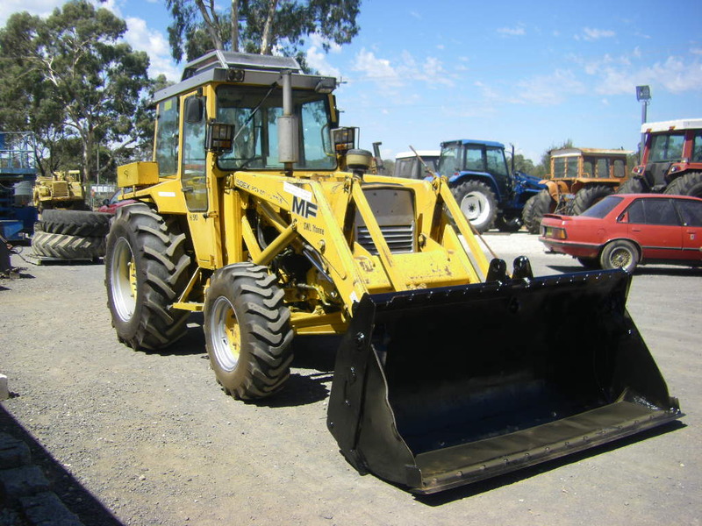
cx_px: 351
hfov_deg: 49.0
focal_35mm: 38
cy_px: 263
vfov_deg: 37.7
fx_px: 771
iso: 64
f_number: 7
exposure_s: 1/160
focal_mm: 6.3
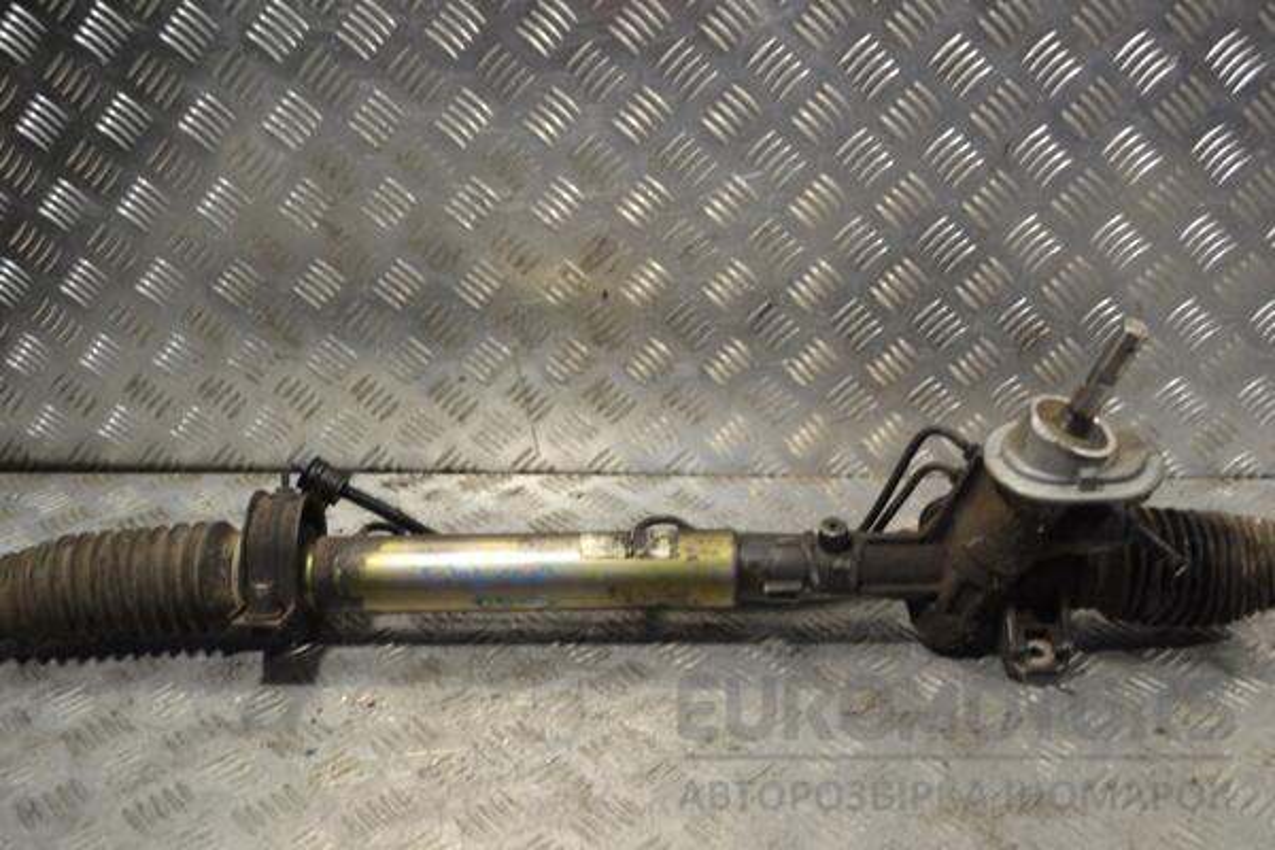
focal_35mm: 39
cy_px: 425
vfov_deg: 34.2
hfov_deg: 49.6
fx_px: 1381
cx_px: 638
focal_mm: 26
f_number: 4.2
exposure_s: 1/30
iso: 110
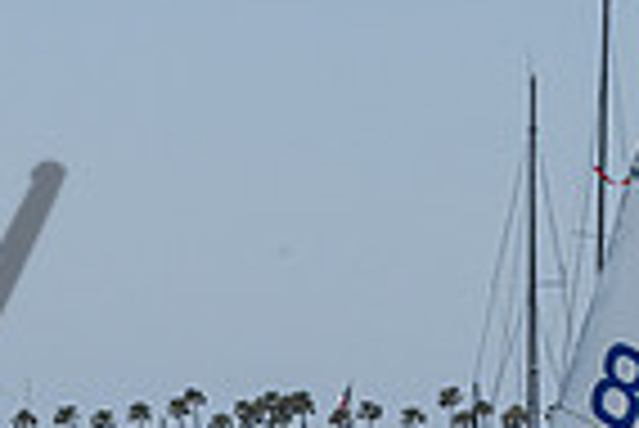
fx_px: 10145
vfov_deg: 2.4
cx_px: 367
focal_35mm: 571
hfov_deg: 3.6
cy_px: 744
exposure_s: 1/400
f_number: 18
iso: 250
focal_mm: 115
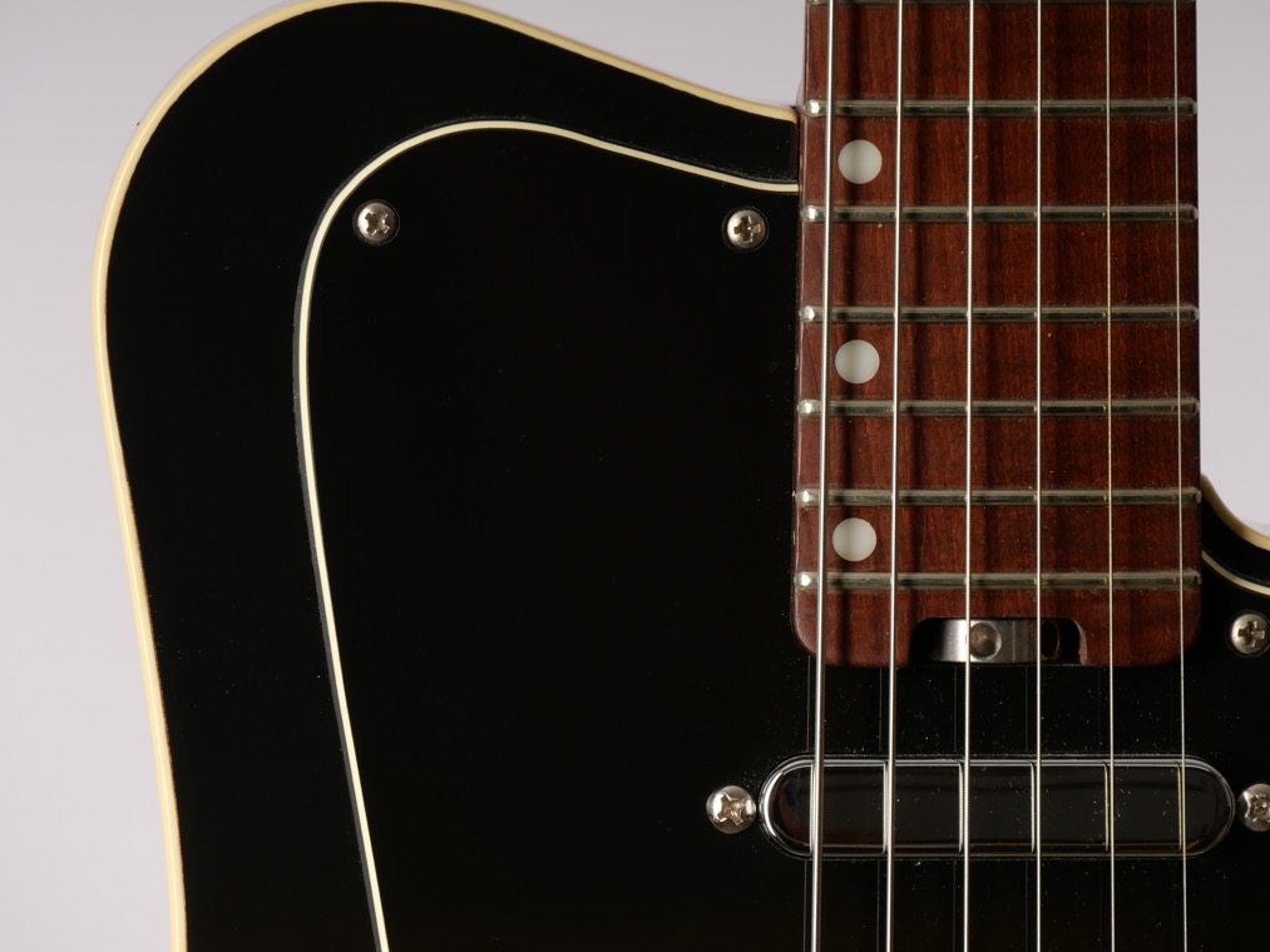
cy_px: 421
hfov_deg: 6.4
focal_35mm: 308
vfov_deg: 4.8
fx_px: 11301
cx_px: 651
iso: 200
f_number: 7.1
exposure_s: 1/200
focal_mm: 130
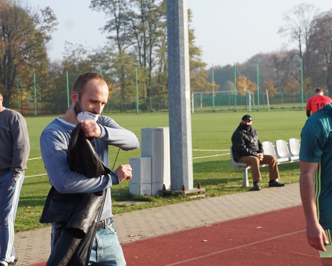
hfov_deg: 22.2
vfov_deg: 17.9
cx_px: 165
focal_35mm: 86
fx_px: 845
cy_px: 133
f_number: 6.3
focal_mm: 51
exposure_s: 1/200
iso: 100
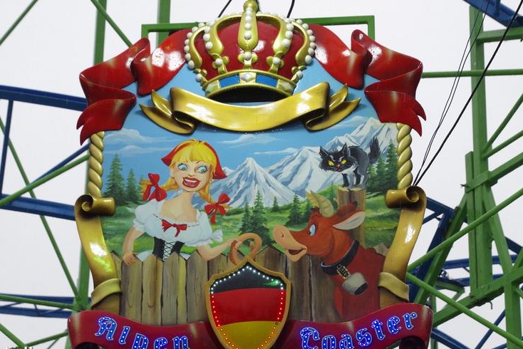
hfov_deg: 16.8
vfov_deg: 11.2
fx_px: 1773
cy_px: 179
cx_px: 260
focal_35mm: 122
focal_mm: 75
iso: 800
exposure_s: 1/320
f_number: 8
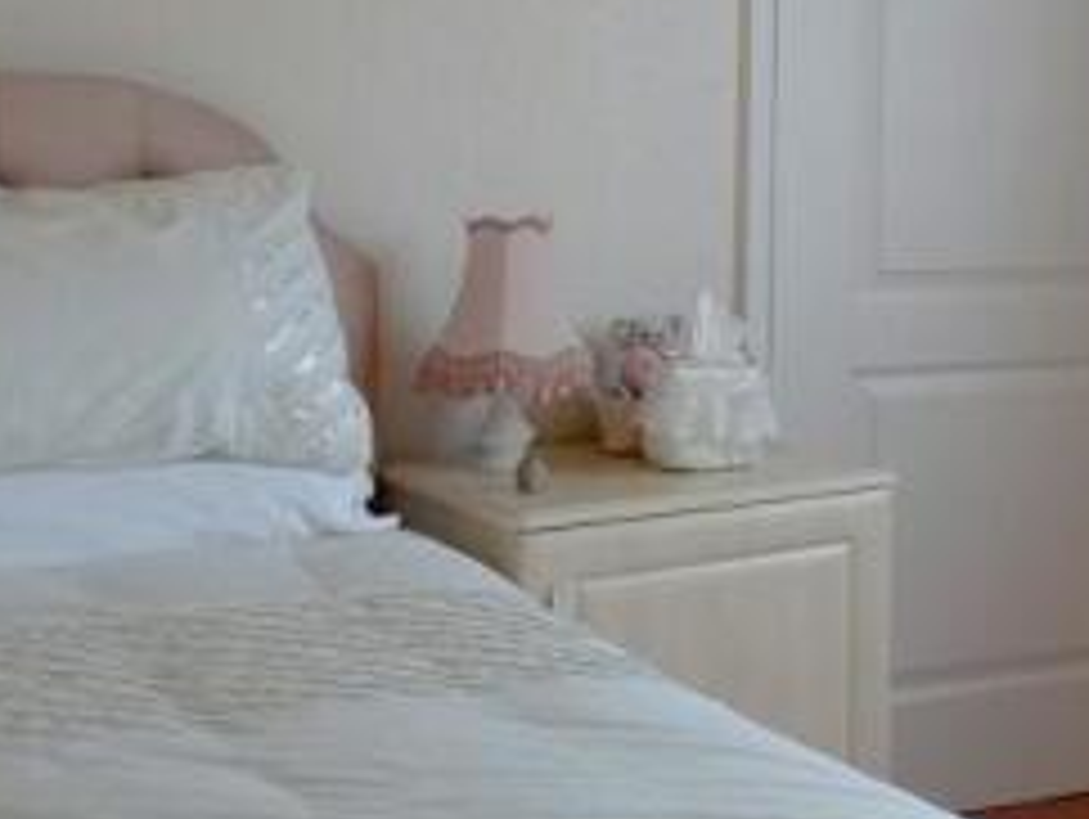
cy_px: 74
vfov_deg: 22.1
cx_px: 1001
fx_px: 2047
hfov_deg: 28.5
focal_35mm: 65
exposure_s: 1/40
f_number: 2.8
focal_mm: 4.8
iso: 160
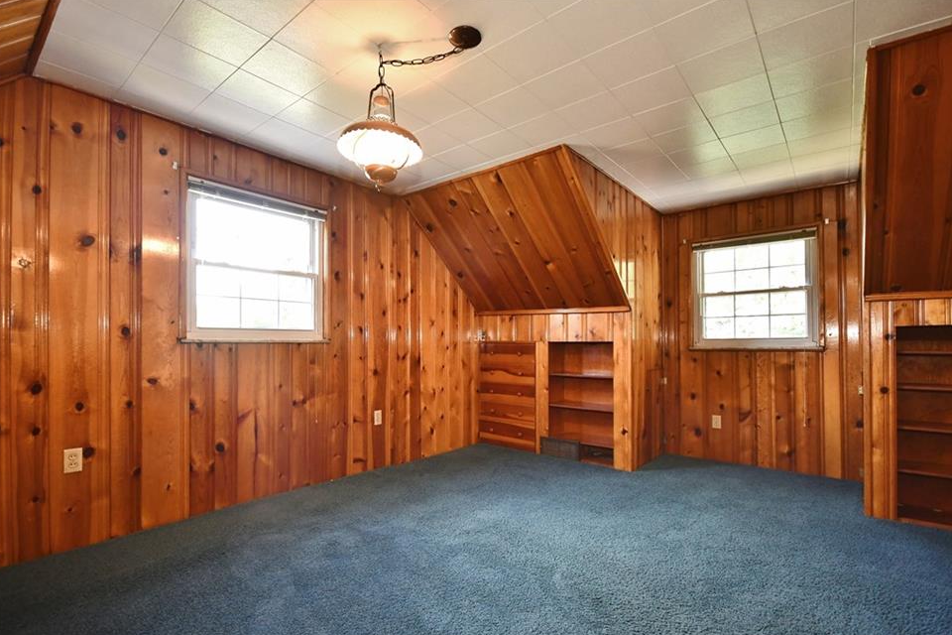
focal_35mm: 16
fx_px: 423
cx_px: 477
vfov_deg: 73.7
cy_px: 333
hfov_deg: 96.7
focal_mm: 10
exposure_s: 1/60
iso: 1000
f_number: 4
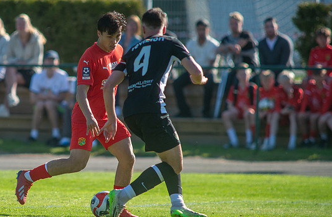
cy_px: 117
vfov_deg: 2.0
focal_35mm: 692
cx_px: 74
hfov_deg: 3.0
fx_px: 6341
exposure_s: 1/1600
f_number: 4
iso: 320
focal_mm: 420
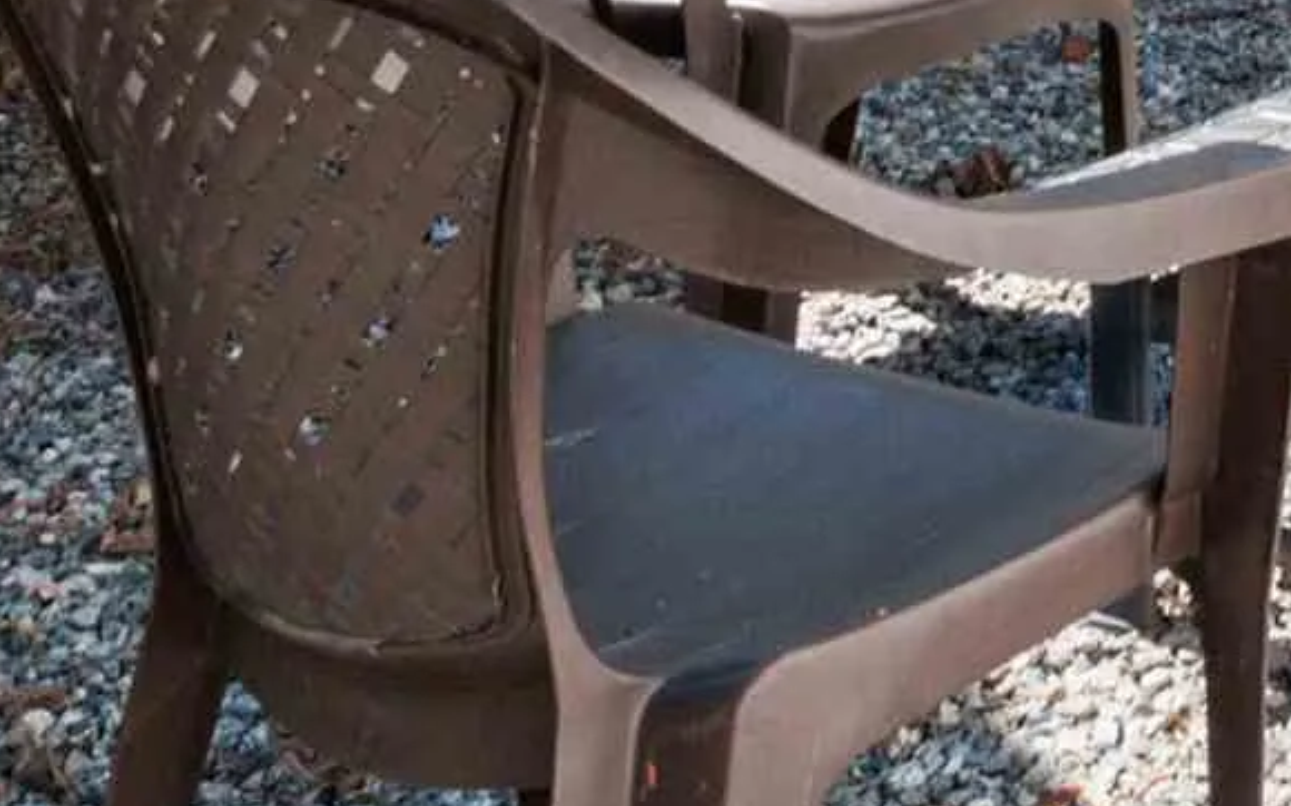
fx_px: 2849
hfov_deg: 22.3
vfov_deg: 13.7
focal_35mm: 81
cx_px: 1774
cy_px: -819
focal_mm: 10
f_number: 9
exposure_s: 1/400
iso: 250
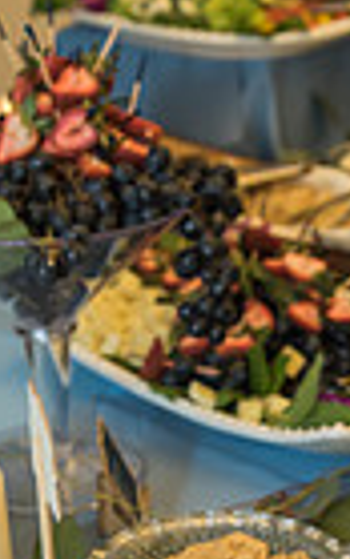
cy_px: 527
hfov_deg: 11.6
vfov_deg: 18.2
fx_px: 1708
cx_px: 322
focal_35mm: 112
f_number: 4
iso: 1250
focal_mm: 34
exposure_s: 1/100
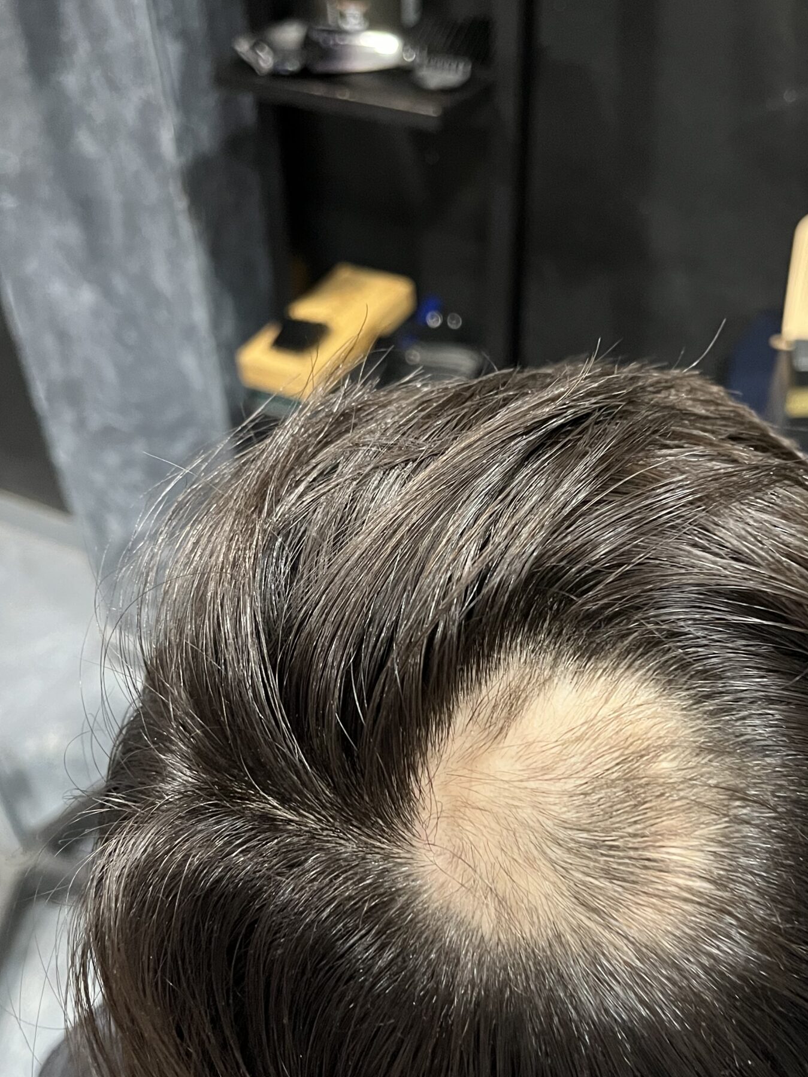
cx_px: 527
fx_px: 1152
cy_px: 632
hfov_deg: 38.3
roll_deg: -0.9
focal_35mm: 37
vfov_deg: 49.9
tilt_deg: -43.4
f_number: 1.6
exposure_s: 1/33
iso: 500
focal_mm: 5.1
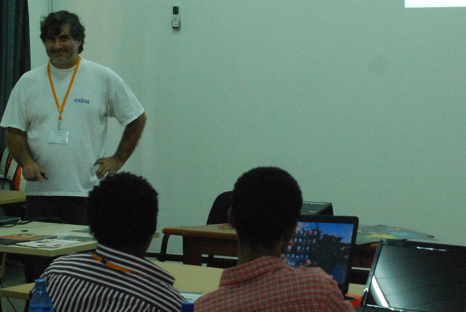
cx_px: 292
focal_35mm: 116
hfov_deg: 17.6
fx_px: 1505
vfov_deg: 11.8
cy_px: 86
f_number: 7.1
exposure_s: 1/60
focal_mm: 35
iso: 1600
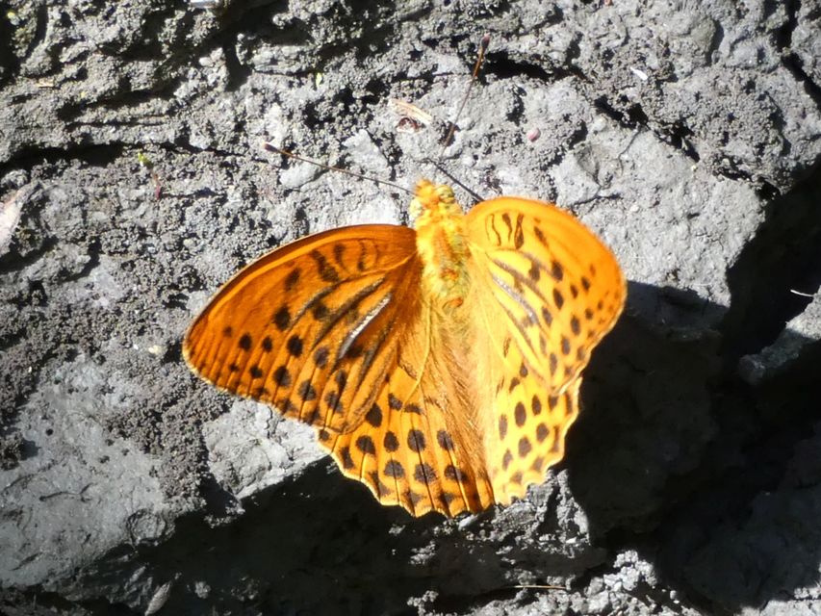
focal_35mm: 200
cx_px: 410
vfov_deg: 7.4
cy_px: 308
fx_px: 4744
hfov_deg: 9.9
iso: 320
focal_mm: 35.8
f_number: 5.5
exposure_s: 1/80
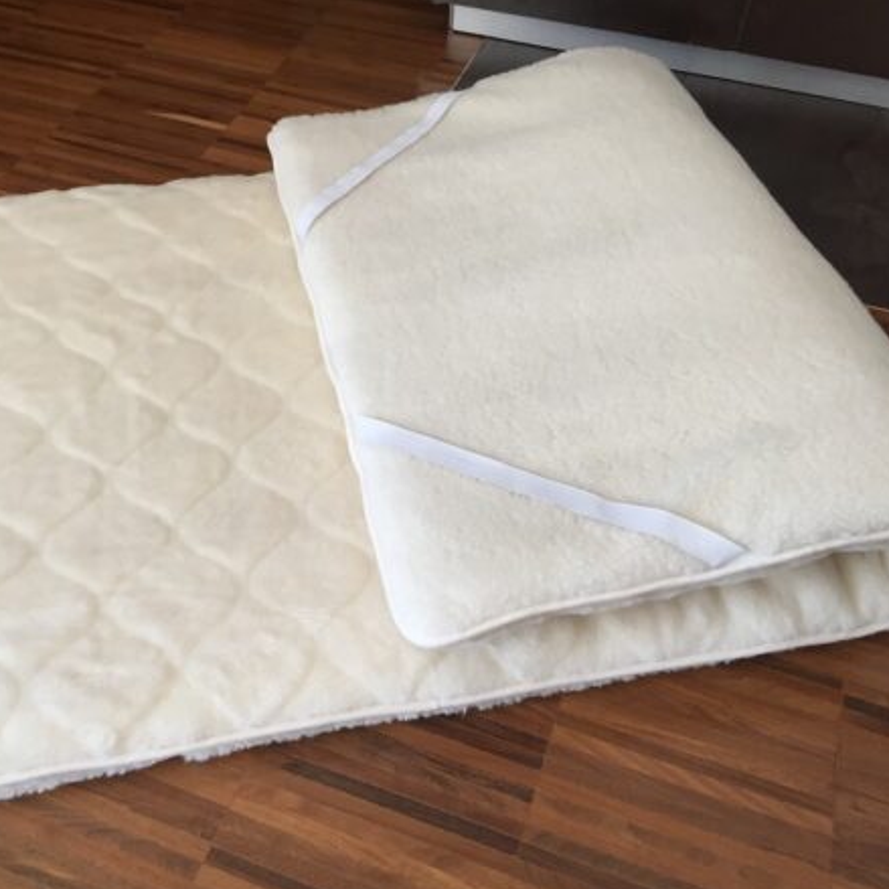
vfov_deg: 47.2
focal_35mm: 35
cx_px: 371
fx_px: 1017
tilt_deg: -47.7
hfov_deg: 47.0
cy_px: 448
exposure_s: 1/40
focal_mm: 4.15
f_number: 2.2
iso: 32
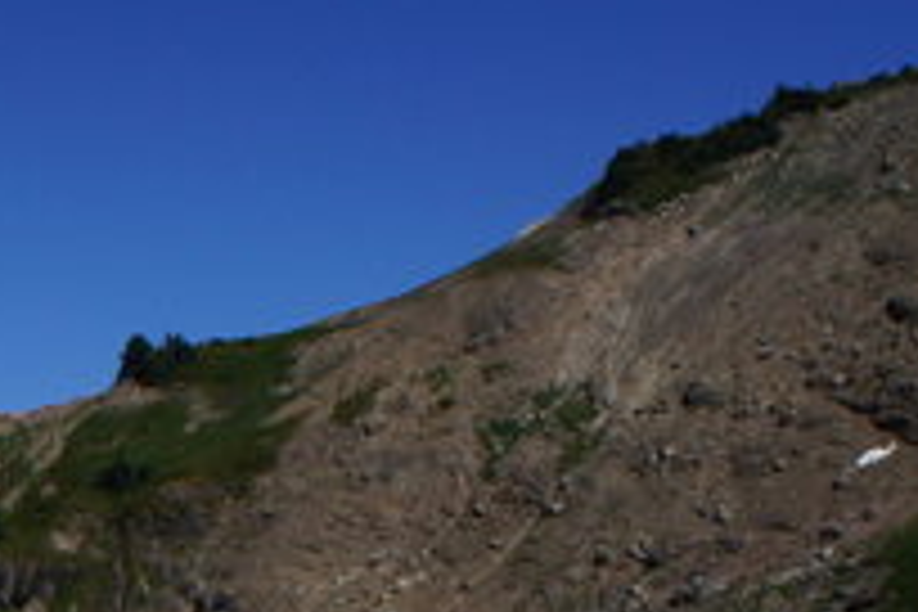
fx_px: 2703
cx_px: -464
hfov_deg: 17.3
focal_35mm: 106
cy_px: 1170
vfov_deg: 11.7
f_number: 13
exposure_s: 1/400
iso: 200
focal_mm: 18
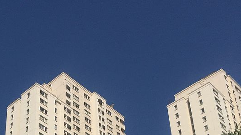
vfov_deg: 15.4
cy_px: 205
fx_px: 460
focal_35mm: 72
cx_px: 53
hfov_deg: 28.8
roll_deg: -3.0
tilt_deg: +32.4
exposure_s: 1/6623
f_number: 2.2
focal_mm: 4.15
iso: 32
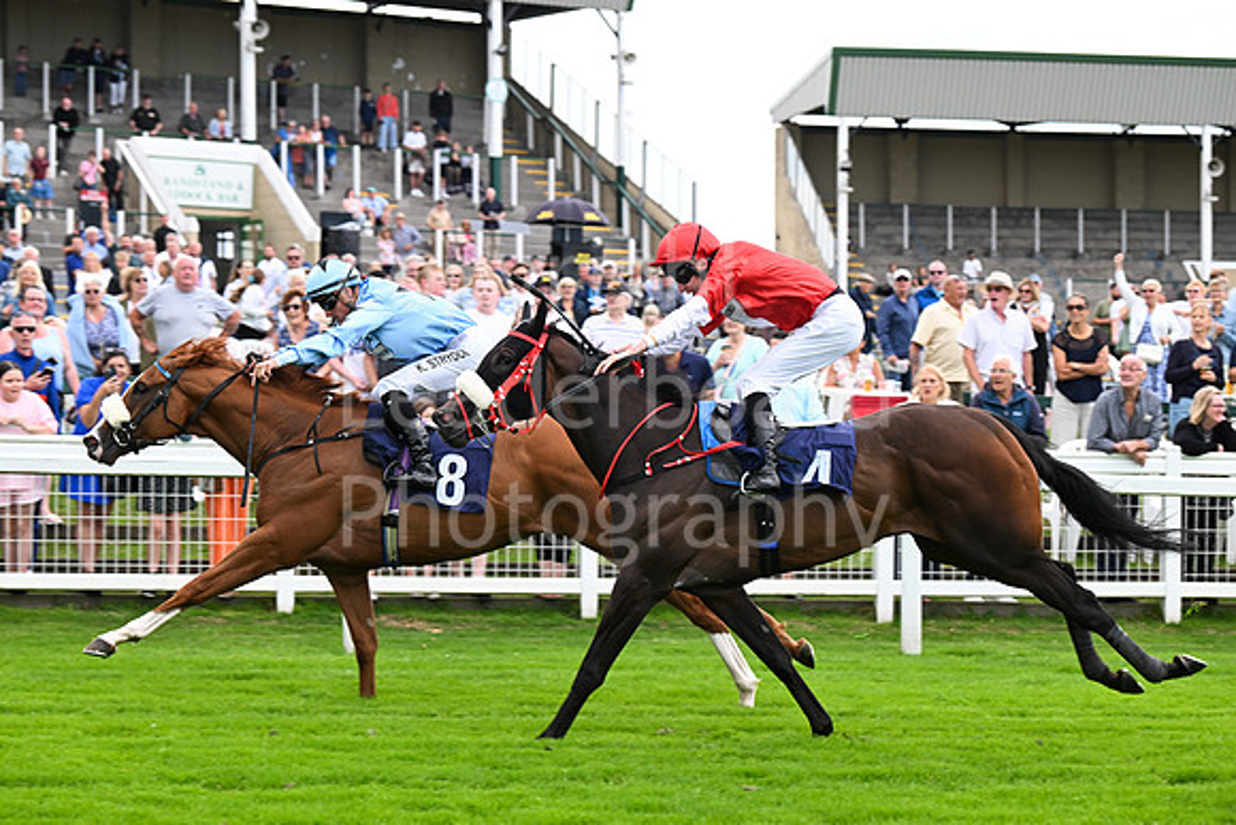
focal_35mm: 95
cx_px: 618
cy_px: 412
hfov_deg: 21.5
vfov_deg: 14.4
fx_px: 3262
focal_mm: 95
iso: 500
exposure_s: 1/800
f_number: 5
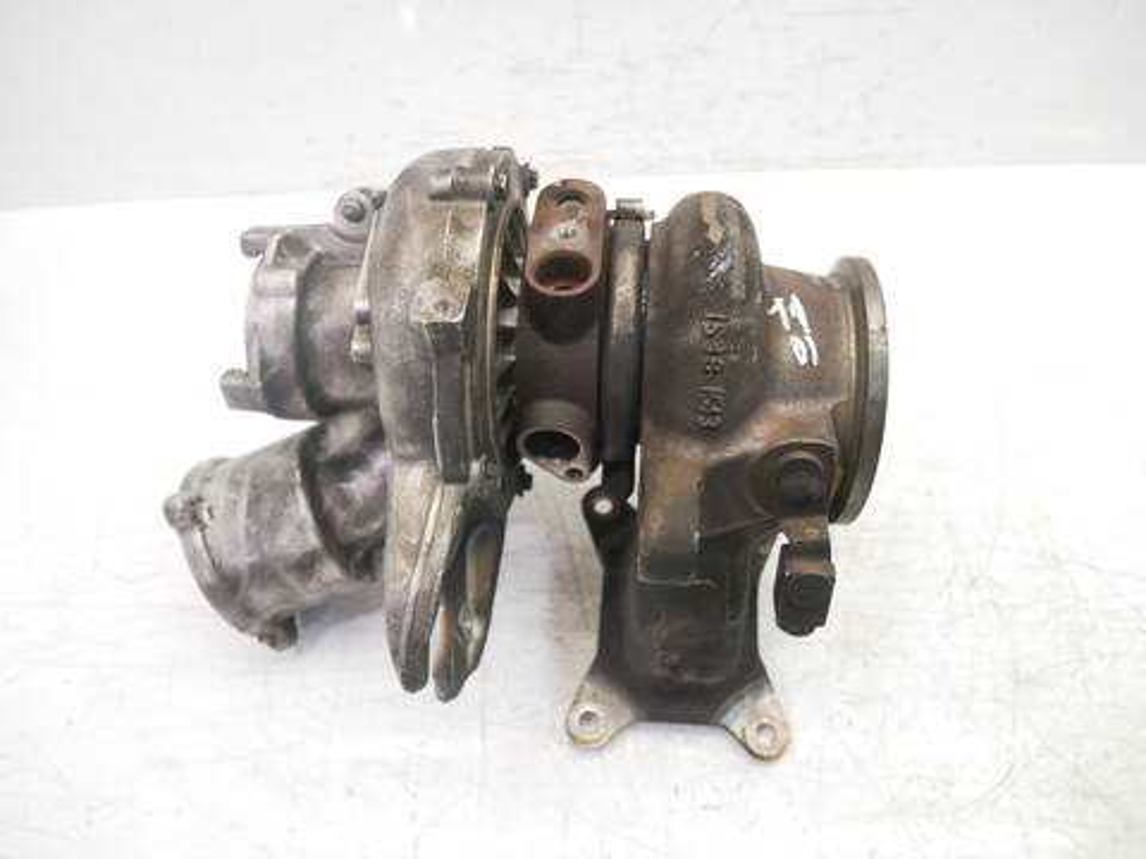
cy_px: 430
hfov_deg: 71.6
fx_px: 795
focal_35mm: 24
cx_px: 573
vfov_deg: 56.8
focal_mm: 12
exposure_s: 1/60
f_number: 3.5
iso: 640
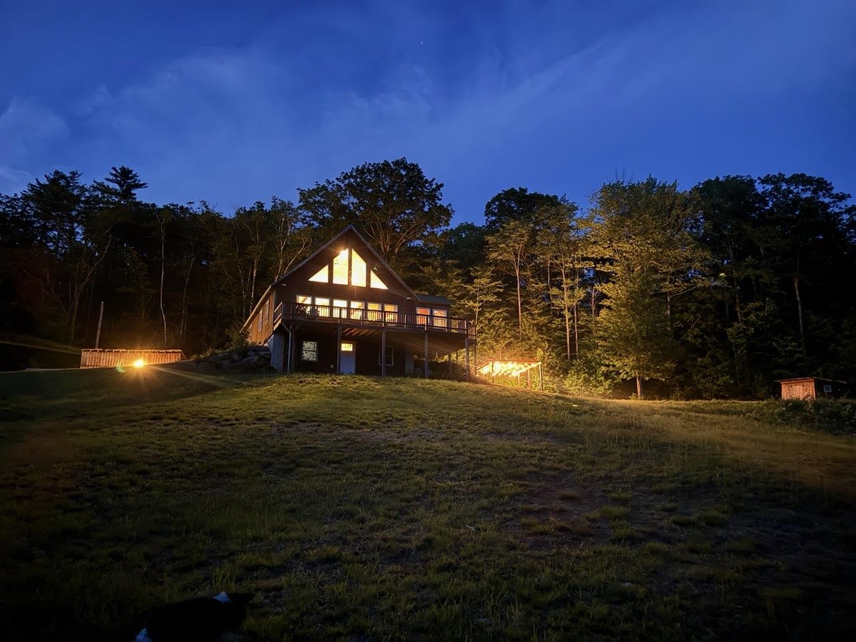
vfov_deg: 56.8
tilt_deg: +13.7
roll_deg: +0.6
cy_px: 321
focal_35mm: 24
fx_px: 593
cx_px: 428
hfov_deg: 71.6
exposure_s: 1/5
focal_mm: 6.76
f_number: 1.78
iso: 3200
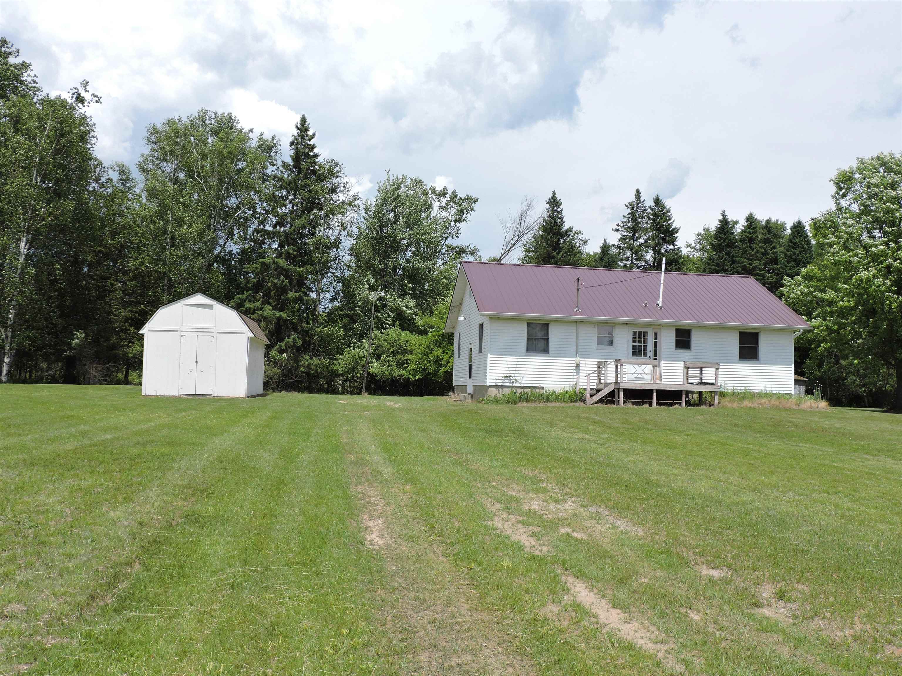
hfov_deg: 60.0
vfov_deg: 46.8
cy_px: 338
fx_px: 782
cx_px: 451
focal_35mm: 30
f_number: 3.5
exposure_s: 1/1250
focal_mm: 5.4
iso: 100
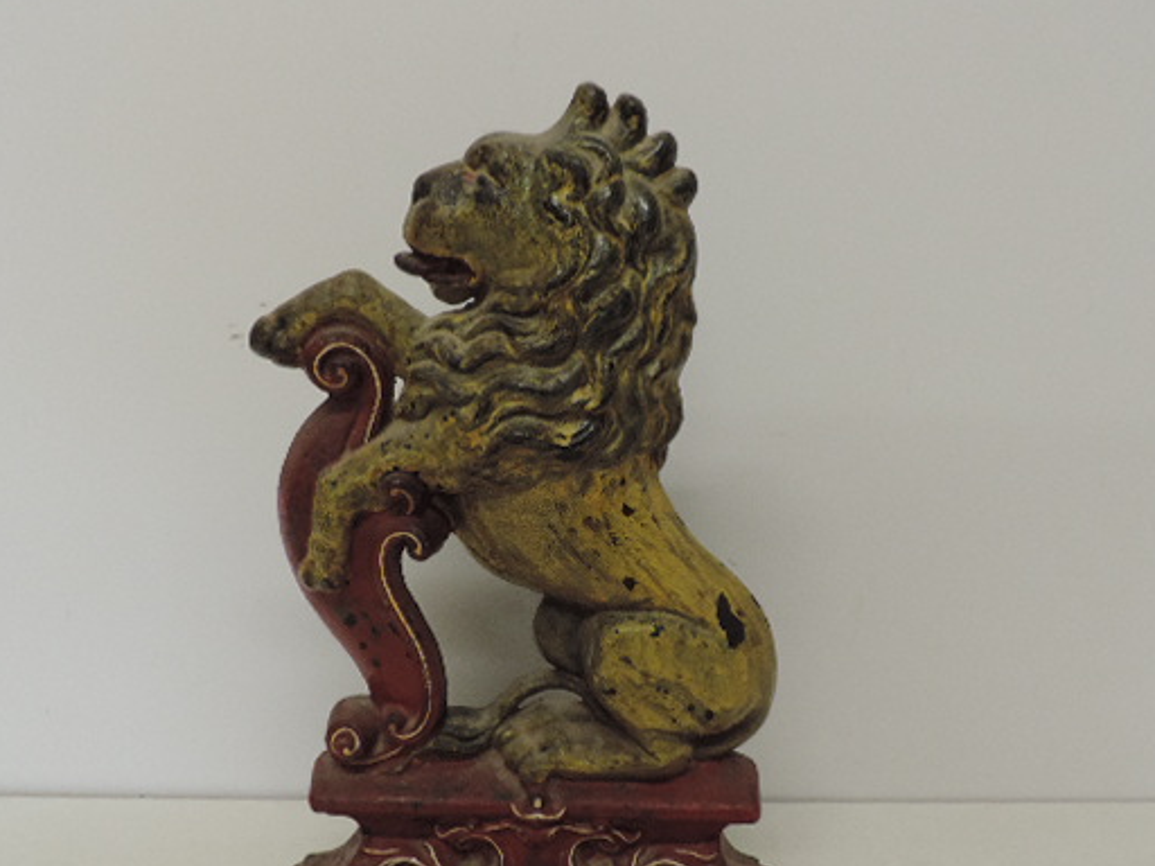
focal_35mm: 30
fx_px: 1001
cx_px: 566
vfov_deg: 46.5
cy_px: 530
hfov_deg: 60.0
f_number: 3
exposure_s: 1/30
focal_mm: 4.3
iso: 360
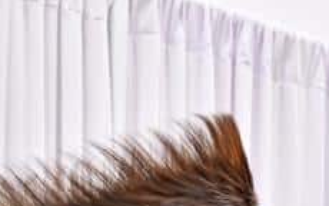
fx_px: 1507
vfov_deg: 7.3
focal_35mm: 168
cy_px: 486
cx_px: 412
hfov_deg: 12.1
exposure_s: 1/200
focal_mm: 37
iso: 800
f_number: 4
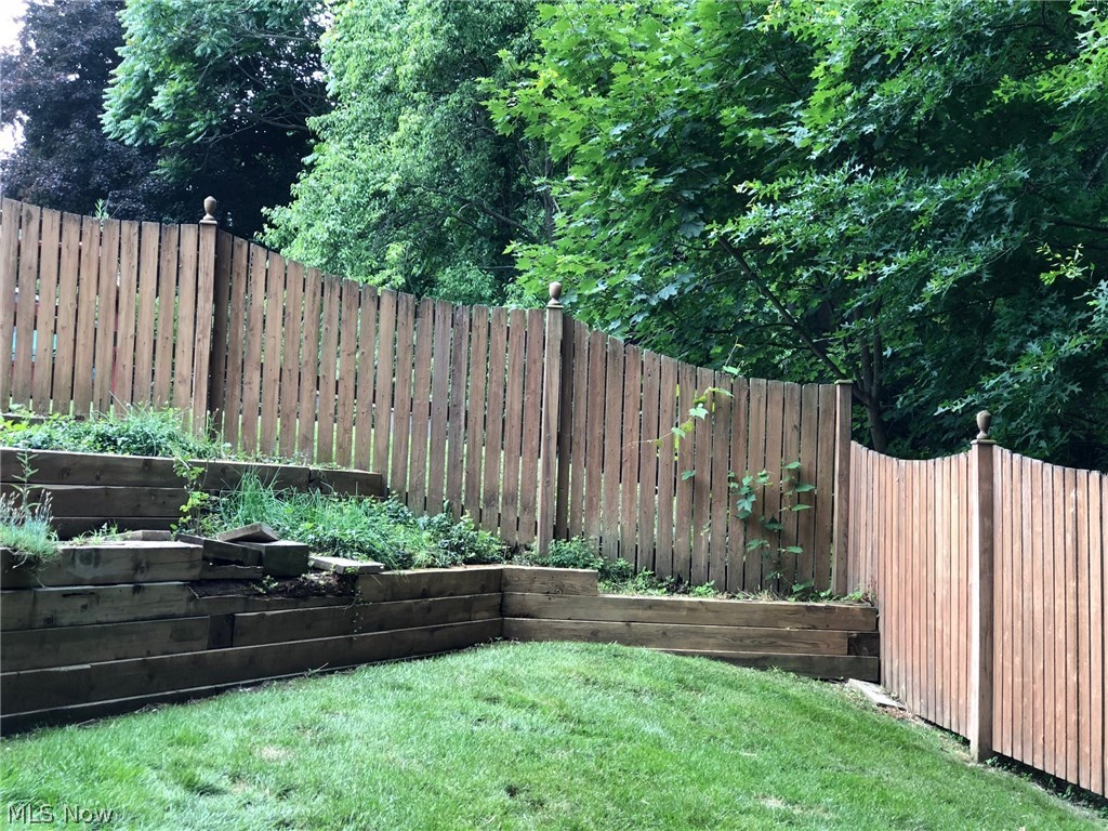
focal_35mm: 57
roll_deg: -2.0
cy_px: 416
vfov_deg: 25.7
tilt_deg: +3.7
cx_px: 554
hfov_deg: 33.8
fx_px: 1824
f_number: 2.8
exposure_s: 1/120
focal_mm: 6.6
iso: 64
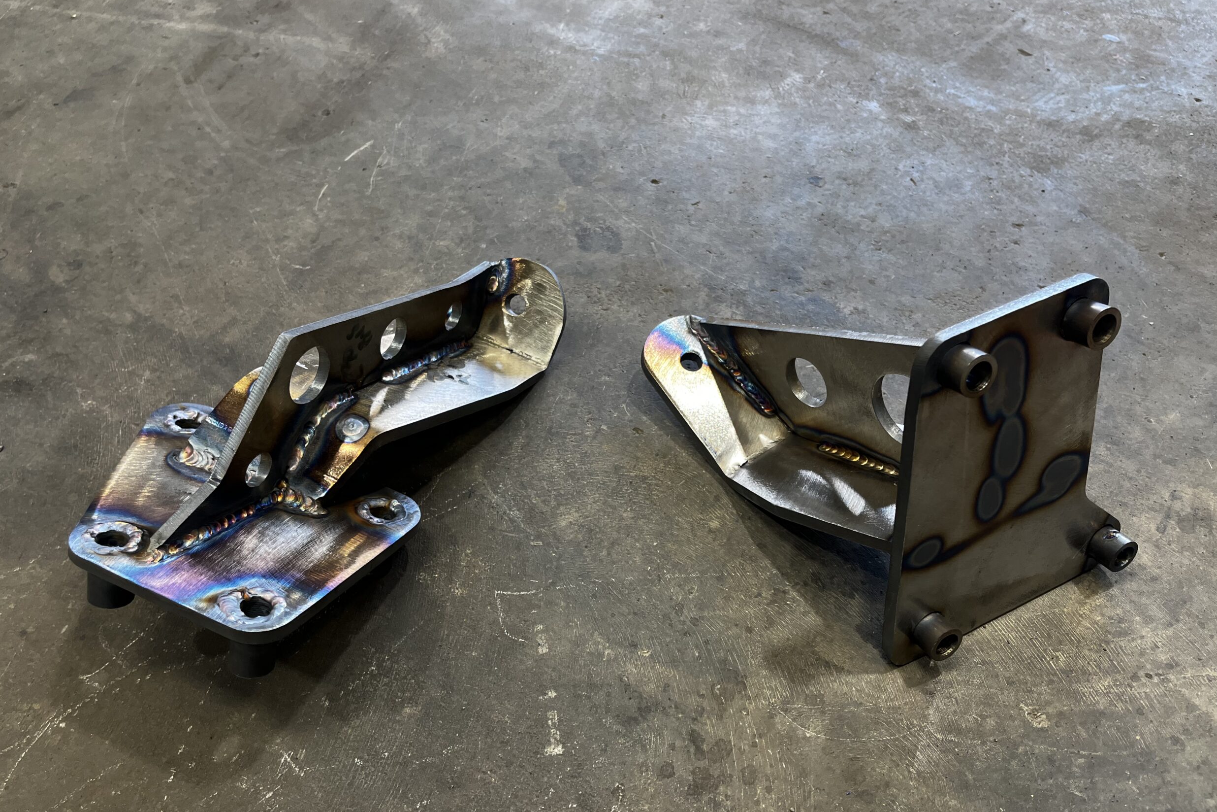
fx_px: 946
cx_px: 599
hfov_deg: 65.5
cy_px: 469
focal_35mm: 28
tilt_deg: -51.2
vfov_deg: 46.2
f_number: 1.6
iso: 80
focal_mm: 5.1
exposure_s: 1/120
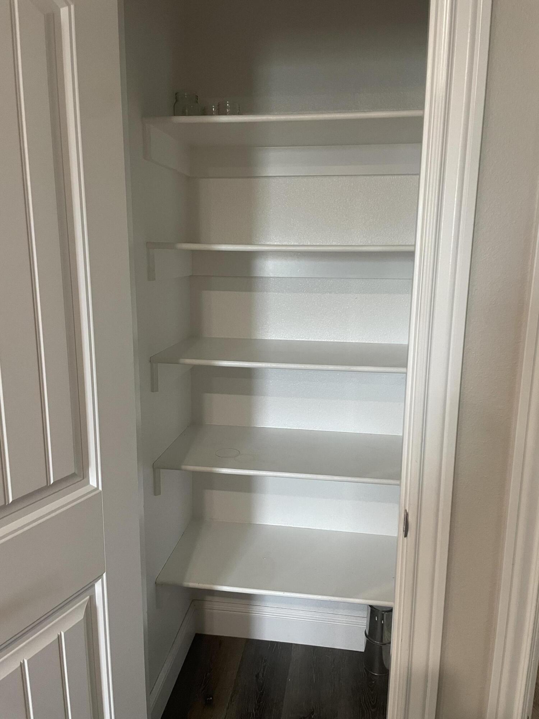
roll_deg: +0.5
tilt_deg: -9.7
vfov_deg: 67.3
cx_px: 270
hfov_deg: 53.1
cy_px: 360
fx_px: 540
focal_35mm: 26
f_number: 1.6
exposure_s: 1/60
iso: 320
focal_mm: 4.2
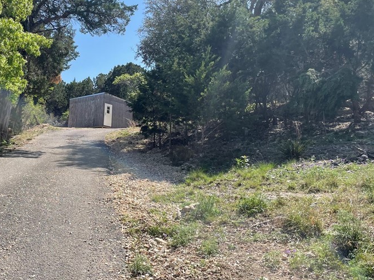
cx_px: 110
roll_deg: -1.3
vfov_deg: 35.9
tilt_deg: +8.5
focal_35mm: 40
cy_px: 122
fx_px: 432
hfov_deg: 45.7
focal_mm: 4.2
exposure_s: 1/2451
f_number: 1.6
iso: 32
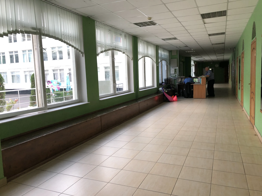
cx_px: 131
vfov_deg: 49.7
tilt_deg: -5.7
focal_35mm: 28
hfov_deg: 63.4
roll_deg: +2.3
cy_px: 98
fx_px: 212
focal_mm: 4
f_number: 1.8
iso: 25
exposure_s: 1/40
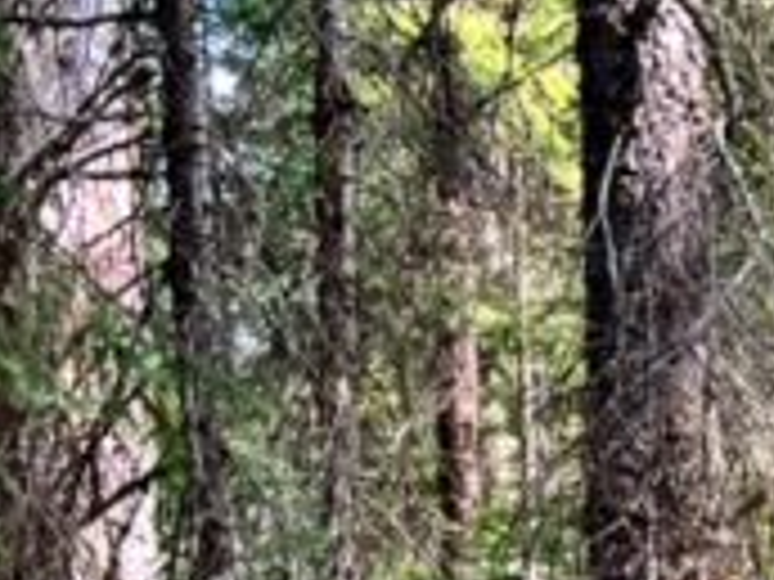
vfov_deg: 11.7
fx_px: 2594
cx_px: 1408
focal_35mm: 116
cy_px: 1070
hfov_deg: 14.8
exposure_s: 1/121
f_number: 1.5
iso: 80
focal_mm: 5.7
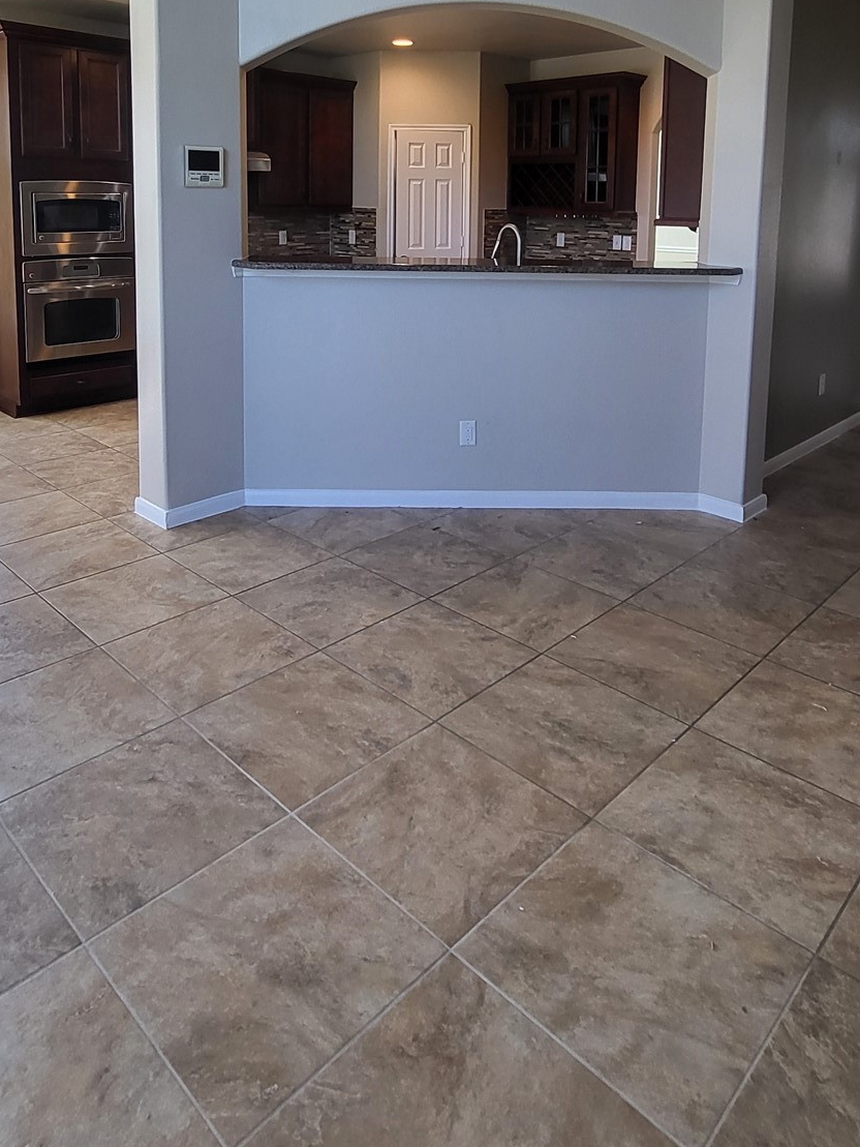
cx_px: 400
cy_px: 286
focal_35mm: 24
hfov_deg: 56.8
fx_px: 795
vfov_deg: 67.1
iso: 80
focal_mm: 1.74
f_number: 2.2
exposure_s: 1/60
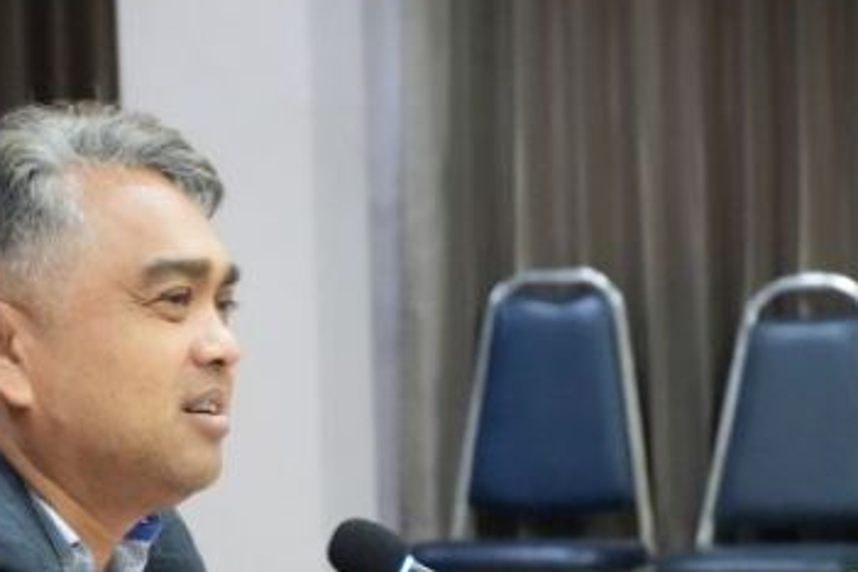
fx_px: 4814
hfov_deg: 10.1
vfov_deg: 6.8
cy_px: 479
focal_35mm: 202
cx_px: 87
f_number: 5.6
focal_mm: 70
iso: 6400
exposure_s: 1/80
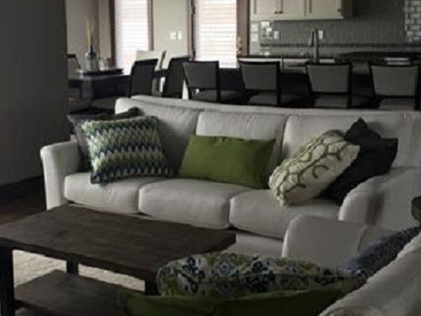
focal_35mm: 58
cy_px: 129
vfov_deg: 25.2
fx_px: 705
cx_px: 145
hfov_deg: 33.0
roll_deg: +1.7
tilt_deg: -8.5
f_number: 2.2
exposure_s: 1/120
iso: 50
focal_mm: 4.15
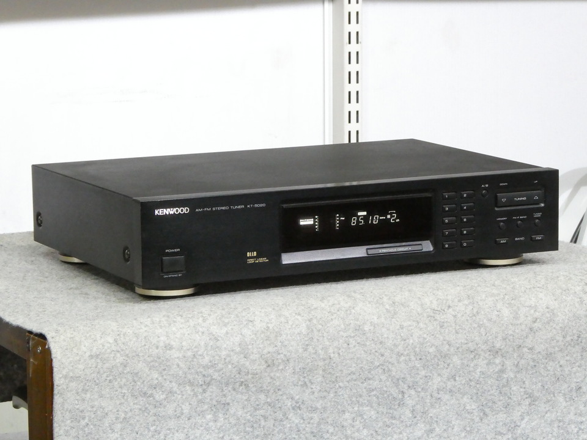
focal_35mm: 135
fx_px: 2289
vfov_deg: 11.0
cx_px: 294
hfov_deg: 14.6
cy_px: 220
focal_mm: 24.2
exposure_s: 1/20
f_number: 5.6
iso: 1600
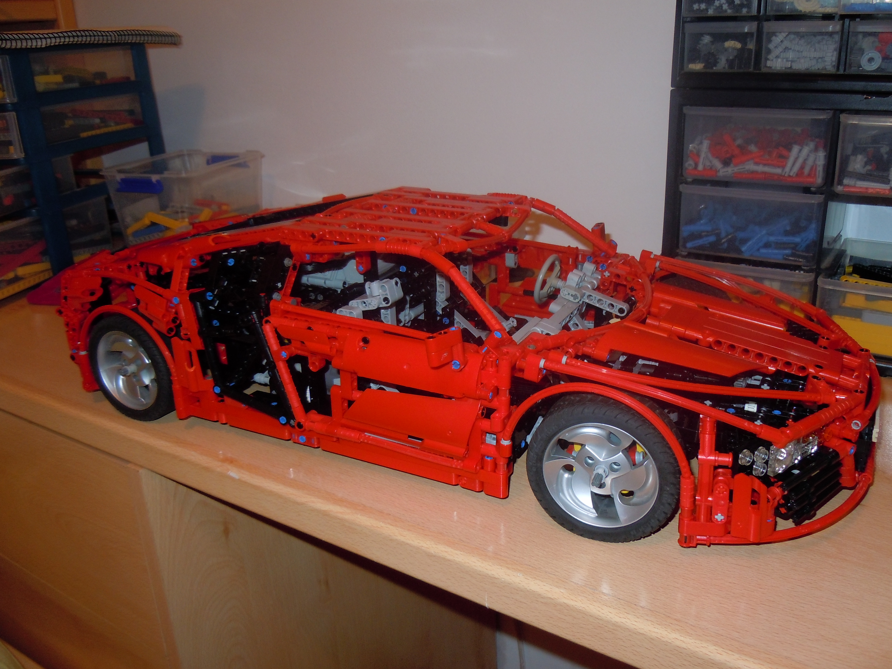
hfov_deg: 60.0
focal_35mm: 30
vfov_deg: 46.8
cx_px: 446
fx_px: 773
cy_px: 334
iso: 200
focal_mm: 5.4
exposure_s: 1/30
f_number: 3.5
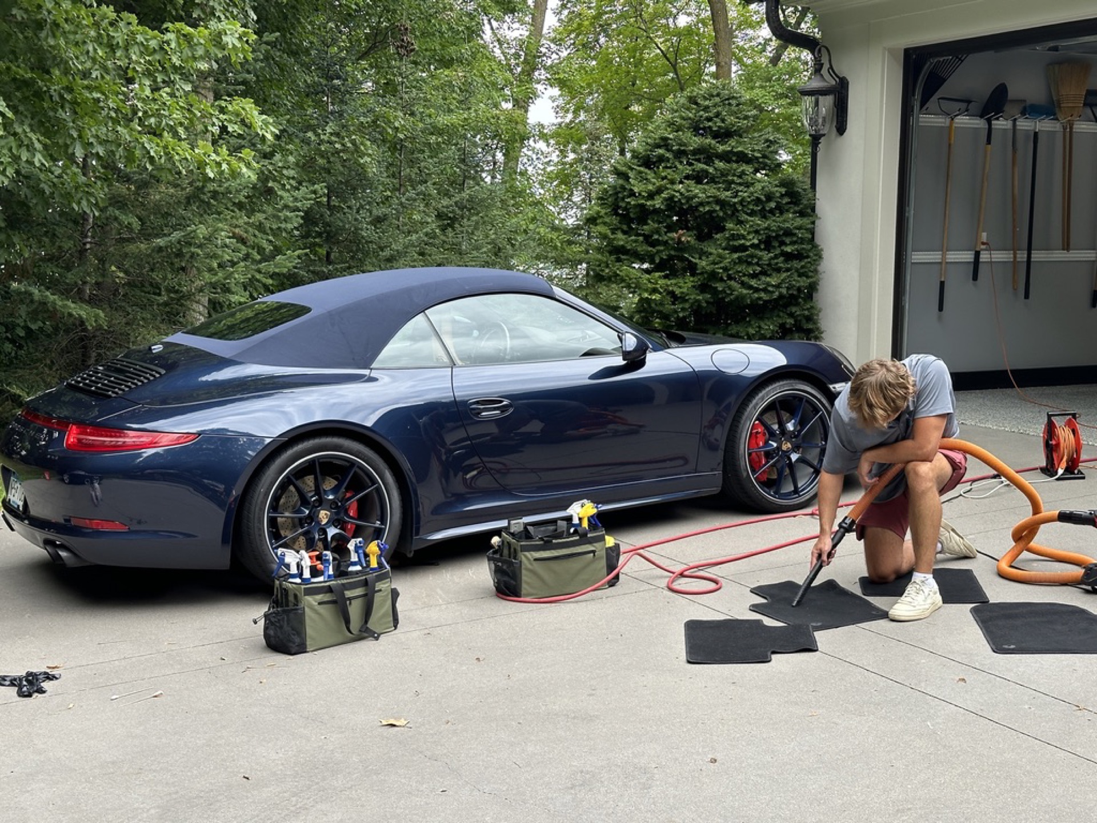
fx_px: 1521
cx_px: 548
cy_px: 412
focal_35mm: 48
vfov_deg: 30.3
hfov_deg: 39.7
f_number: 1.78
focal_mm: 6.86
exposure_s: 1/421
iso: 64
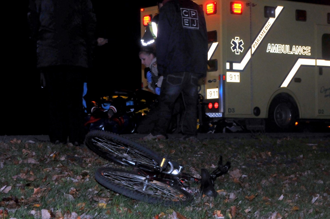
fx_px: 605
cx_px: 165
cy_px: 110
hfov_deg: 30.5
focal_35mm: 66
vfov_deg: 20.6
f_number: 7.1
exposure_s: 1/60
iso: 1000
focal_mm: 44
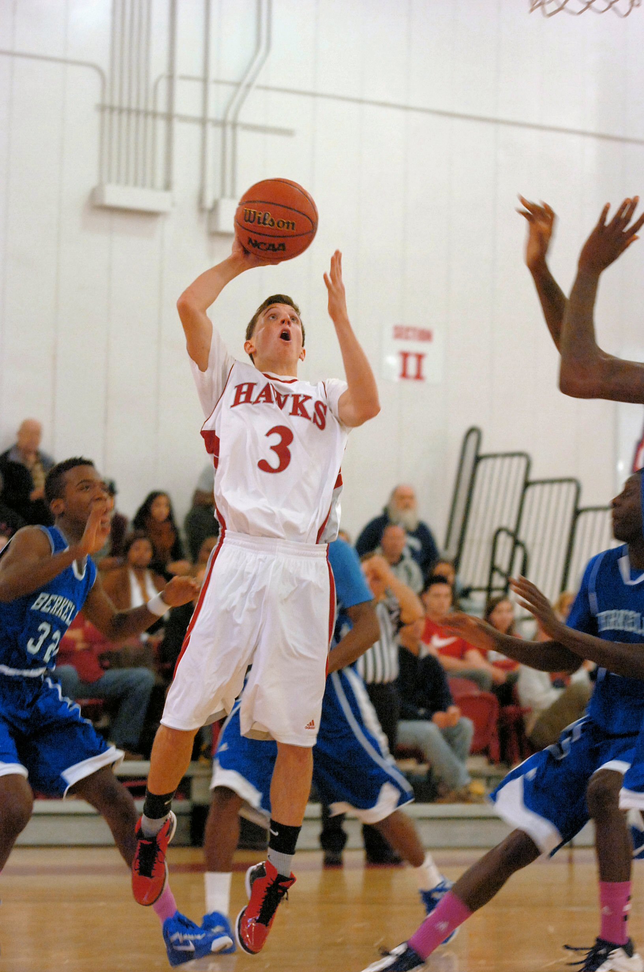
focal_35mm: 117
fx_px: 3153
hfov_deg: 11.7
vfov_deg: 17.5
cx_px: 322
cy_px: 486
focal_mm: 78
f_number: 2.8
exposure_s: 1/320
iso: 1600
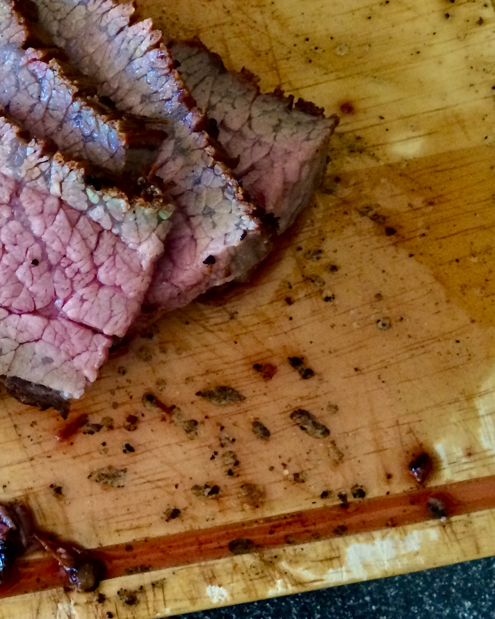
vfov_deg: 30.5
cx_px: -125
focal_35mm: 62
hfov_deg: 22.4
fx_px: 1136
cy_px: 277
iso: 200
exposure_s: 1/30
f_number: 2.2
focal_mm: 4.12
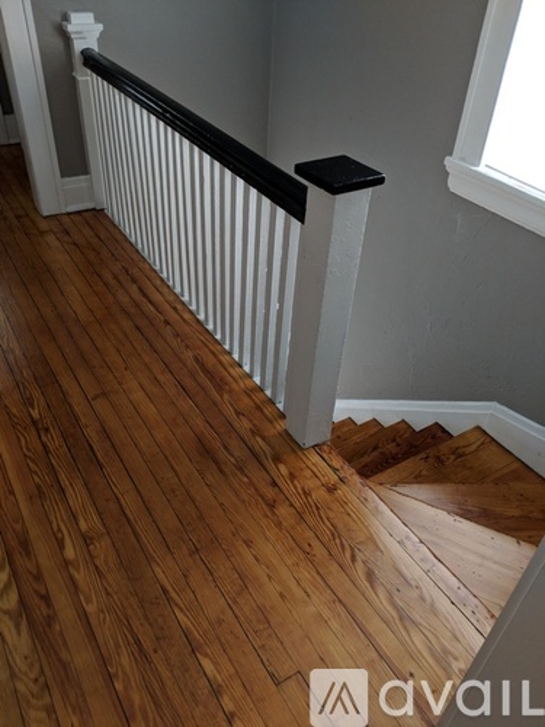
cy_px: 364
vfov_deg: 65.3
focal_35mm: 27
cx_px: 272
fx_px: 567
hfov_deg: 51.4
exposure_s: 1/120
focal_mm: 4.44
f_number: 1.8
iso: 109
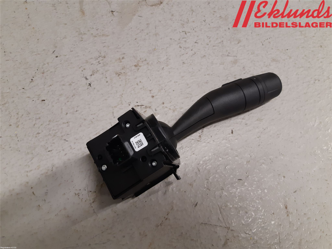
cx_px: 166
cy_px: 124
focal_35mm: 26
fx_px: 249
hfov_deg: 67.3
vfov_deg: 53.1
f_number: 1.7
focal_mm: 3.93
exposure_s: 1/50
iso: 160
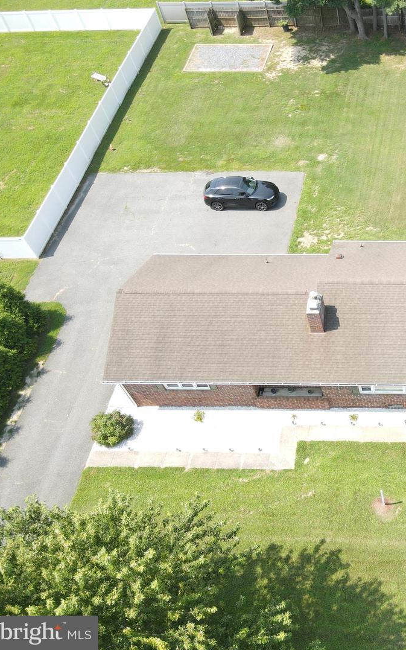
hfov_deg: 33.4
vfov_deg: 56.7
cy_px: 325
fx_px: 602
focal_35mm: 34
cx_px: 427
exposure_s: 1/160
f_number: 2.8
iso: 100
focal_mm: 4.5
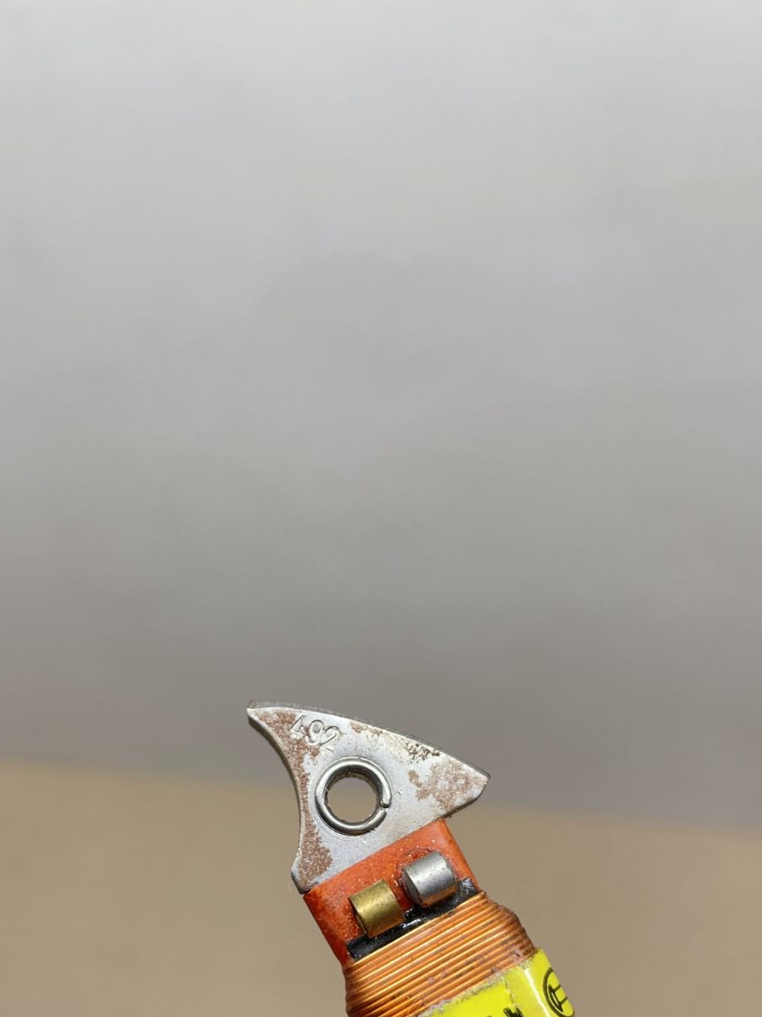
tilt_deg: -57.8
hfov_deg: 40.6
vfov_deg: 51.7
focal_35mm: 35
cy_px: 671
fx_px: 1028
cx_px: 330
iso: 40
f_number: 1.6
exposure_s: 1/100
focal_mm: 4.2
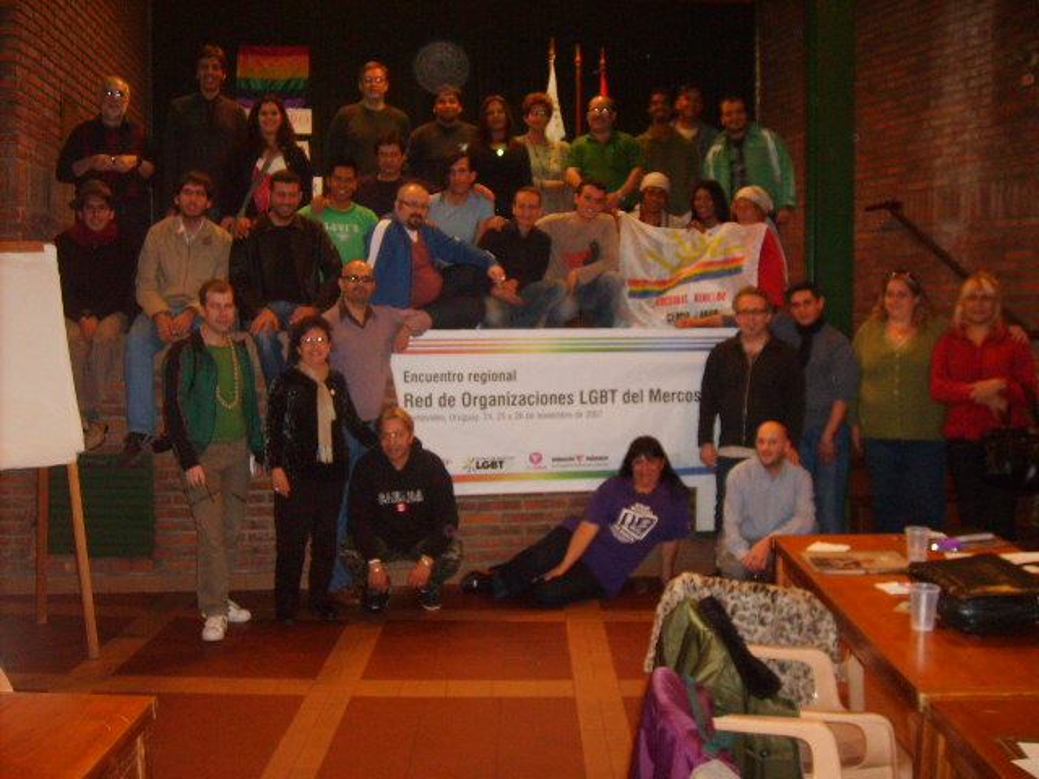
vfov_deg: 40.7
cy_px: 390
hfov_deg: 52.6
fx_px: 1051
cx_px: 520
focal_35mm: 35
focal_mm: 5.8
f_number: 2.8
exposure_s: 1/45
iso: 253
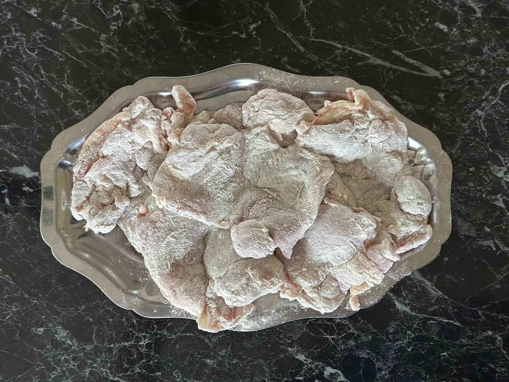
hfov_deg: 39.7
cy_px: 191
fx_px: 706
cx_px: 254
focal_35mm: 48
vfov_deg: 30.3
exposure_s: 1/40
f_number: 1.78
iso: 500
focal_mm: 6.86
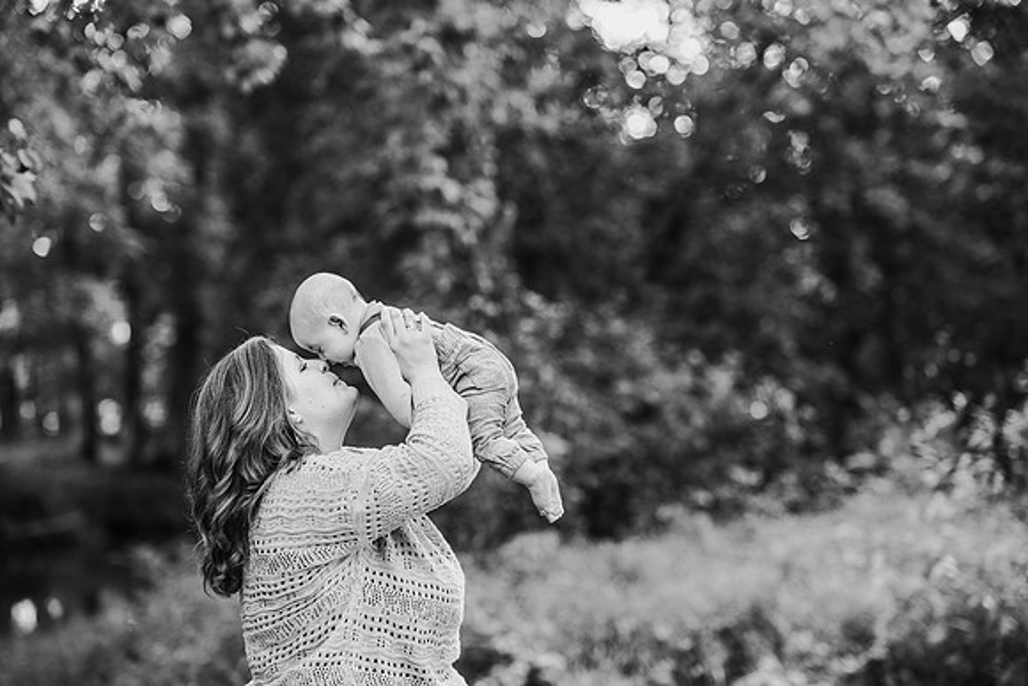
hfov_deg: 23.9
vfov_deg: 16.1
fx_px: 2428
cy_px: 343
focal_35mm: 85
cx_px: 514
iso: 200
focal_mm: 85
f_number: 2.2
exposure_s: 1/200
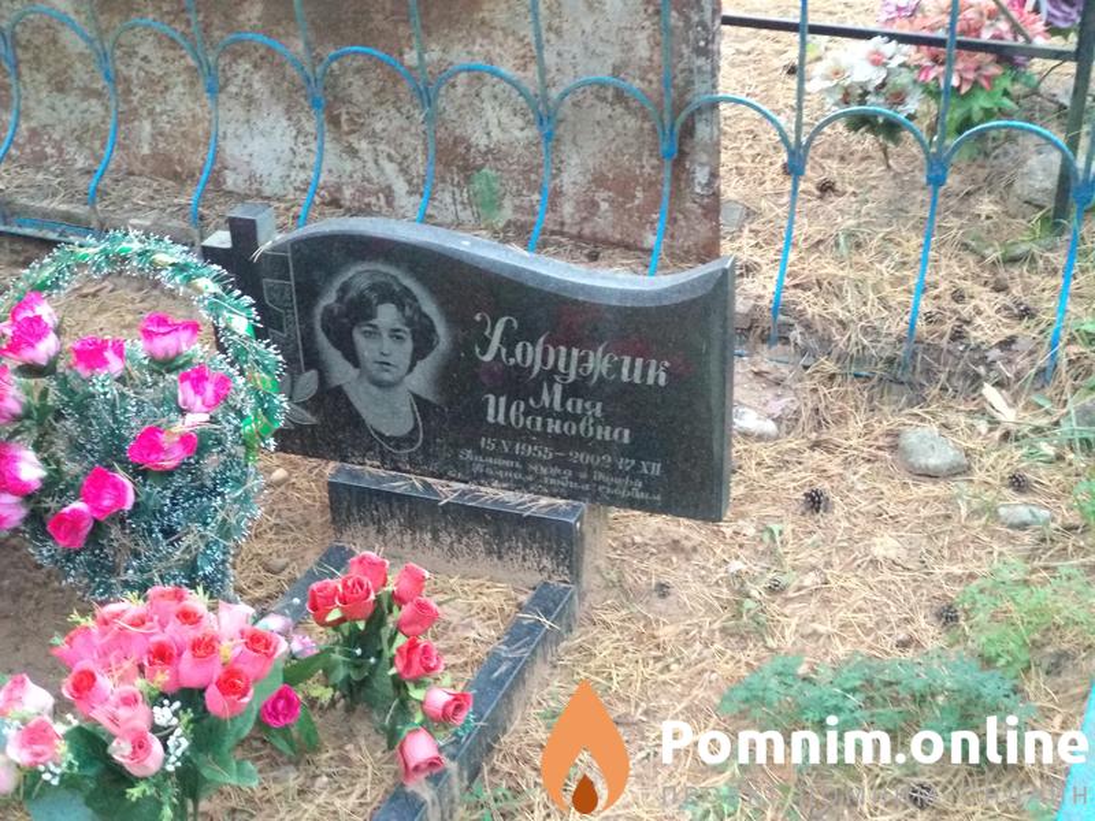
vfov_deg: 28.0
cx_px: 548
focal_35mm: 52
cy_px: 410
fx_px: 1645
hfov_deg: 36.8
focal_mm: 5.99
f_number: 2.6
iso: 2500
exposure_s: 1/30
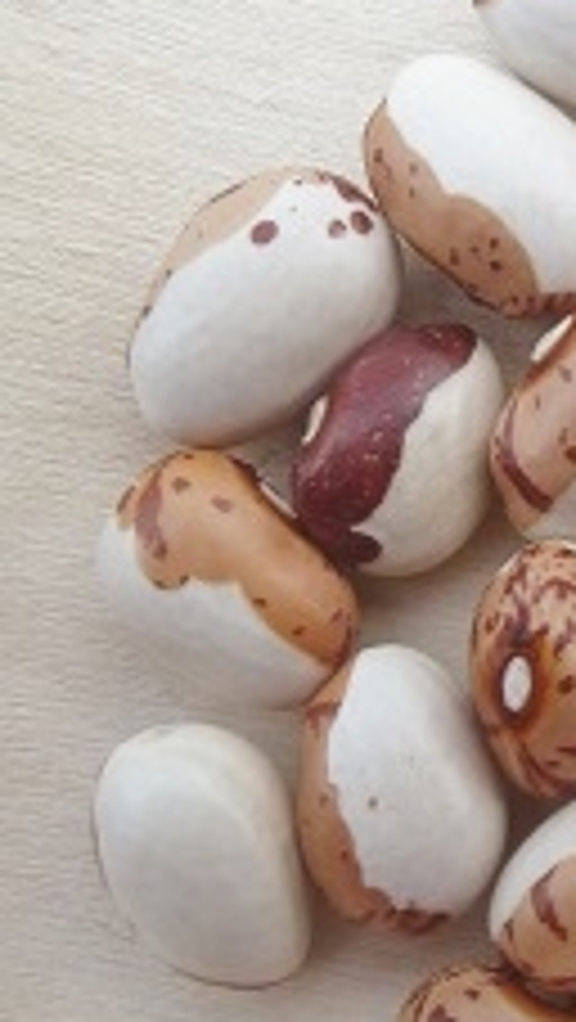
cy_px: 554
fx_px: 1301
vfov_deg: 42.8
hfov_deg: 21.5
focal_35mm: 48
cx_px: 828
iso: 80
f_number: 4
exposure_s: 1/100
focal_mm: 4.1
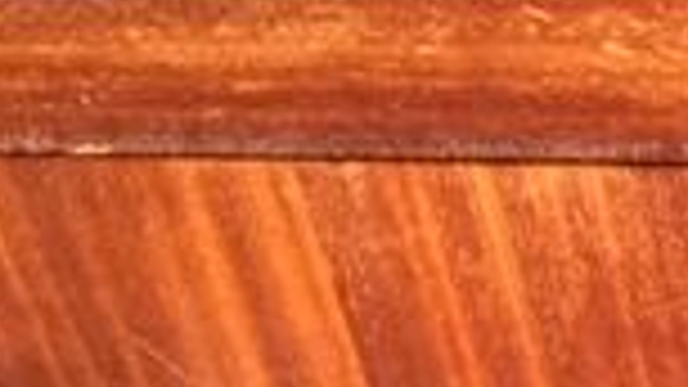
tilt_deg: -40.9
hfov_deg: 14.8
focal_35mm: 132
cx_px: 1120
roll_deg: +6.9
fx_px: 2408
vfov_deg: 8.8
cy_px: 680
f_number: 2.2
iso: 125
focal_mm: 4.15
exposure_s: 1/17
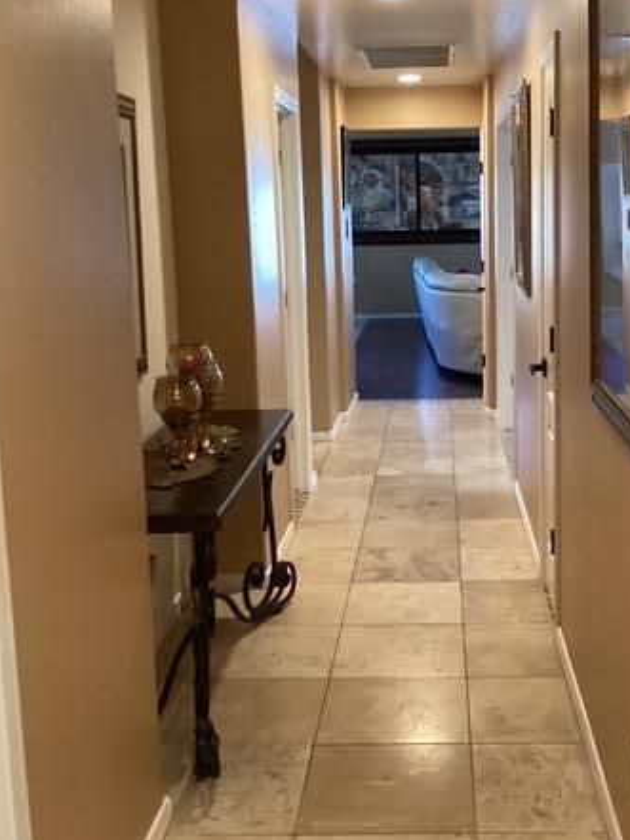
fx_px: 1091
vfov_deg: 42.0
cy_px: 379
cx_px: 409
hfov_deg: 32.0
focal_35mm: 45
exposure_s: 1/40
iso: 400
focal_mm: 3.3
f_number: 2.4
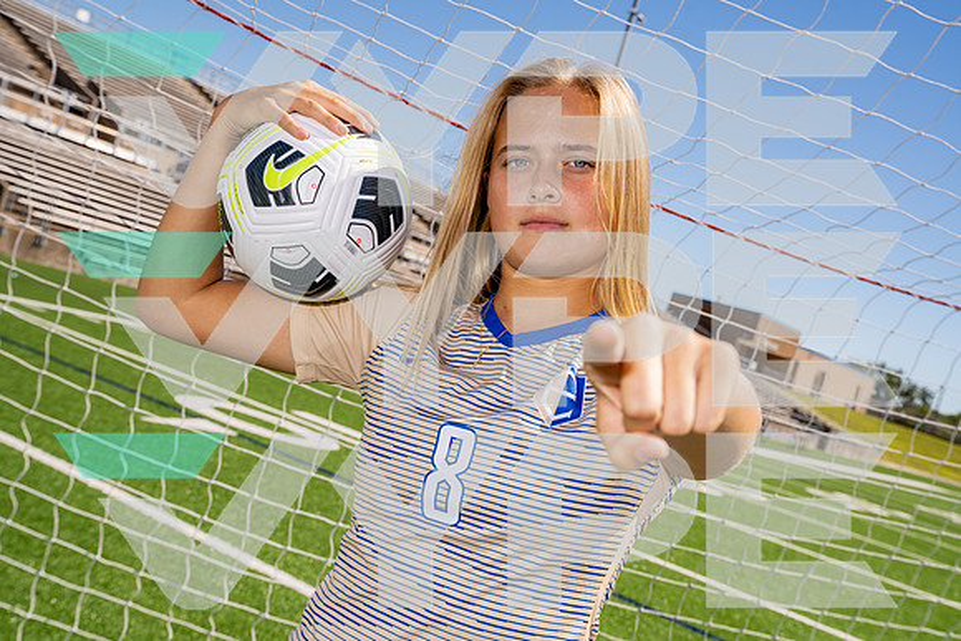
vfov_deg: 31.9
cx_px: 480
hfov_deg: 46.4
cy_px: 320
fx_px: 1121
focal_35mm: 42
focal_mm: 42
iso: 100
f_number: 8
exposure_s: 1/250
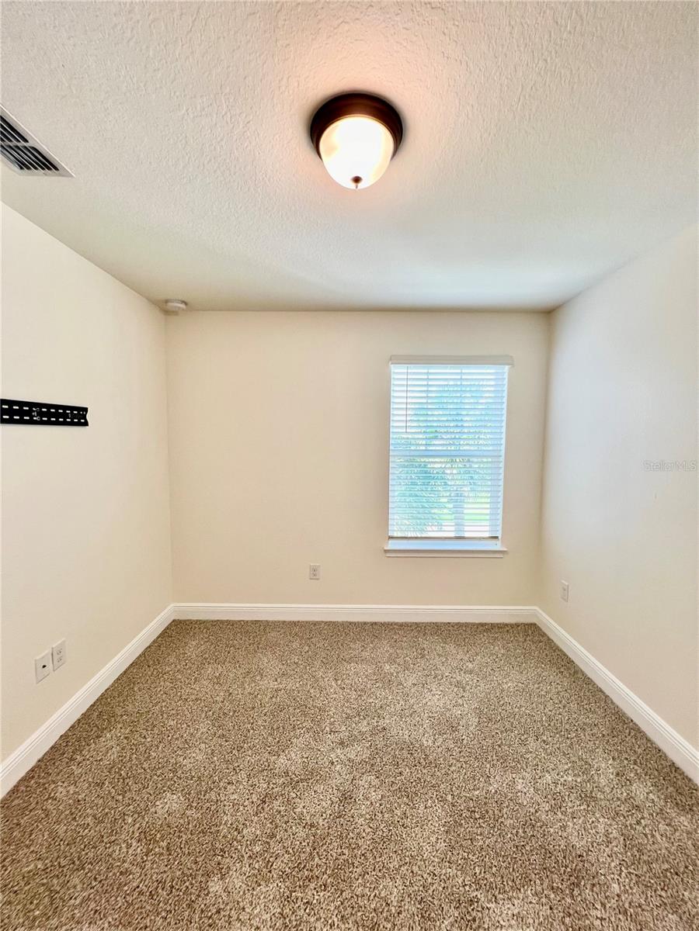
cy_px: 466
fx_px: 350
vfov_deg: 106.2
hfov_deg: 89.9
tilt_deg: -4.1
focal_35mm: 13
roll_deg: -0.4
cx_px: 350
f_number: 1.8
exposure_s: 1/120
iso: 250
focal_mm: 1.57
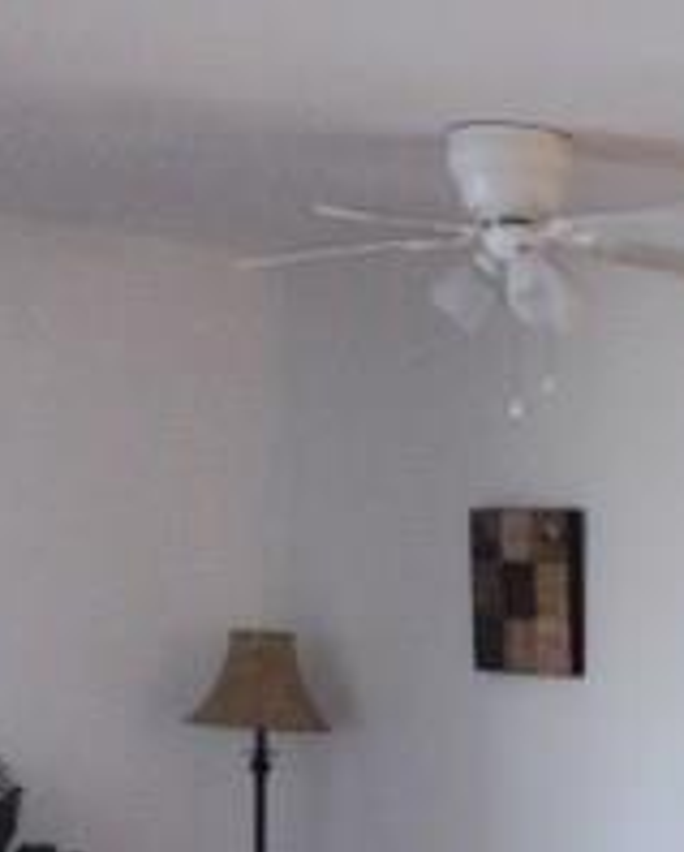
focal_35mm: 104
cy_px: 1028
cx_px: 1020
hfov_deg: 13.9
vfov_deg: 17.5
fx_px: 2626
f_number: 2.4
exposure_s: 1/20
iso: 80
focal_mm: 4.12
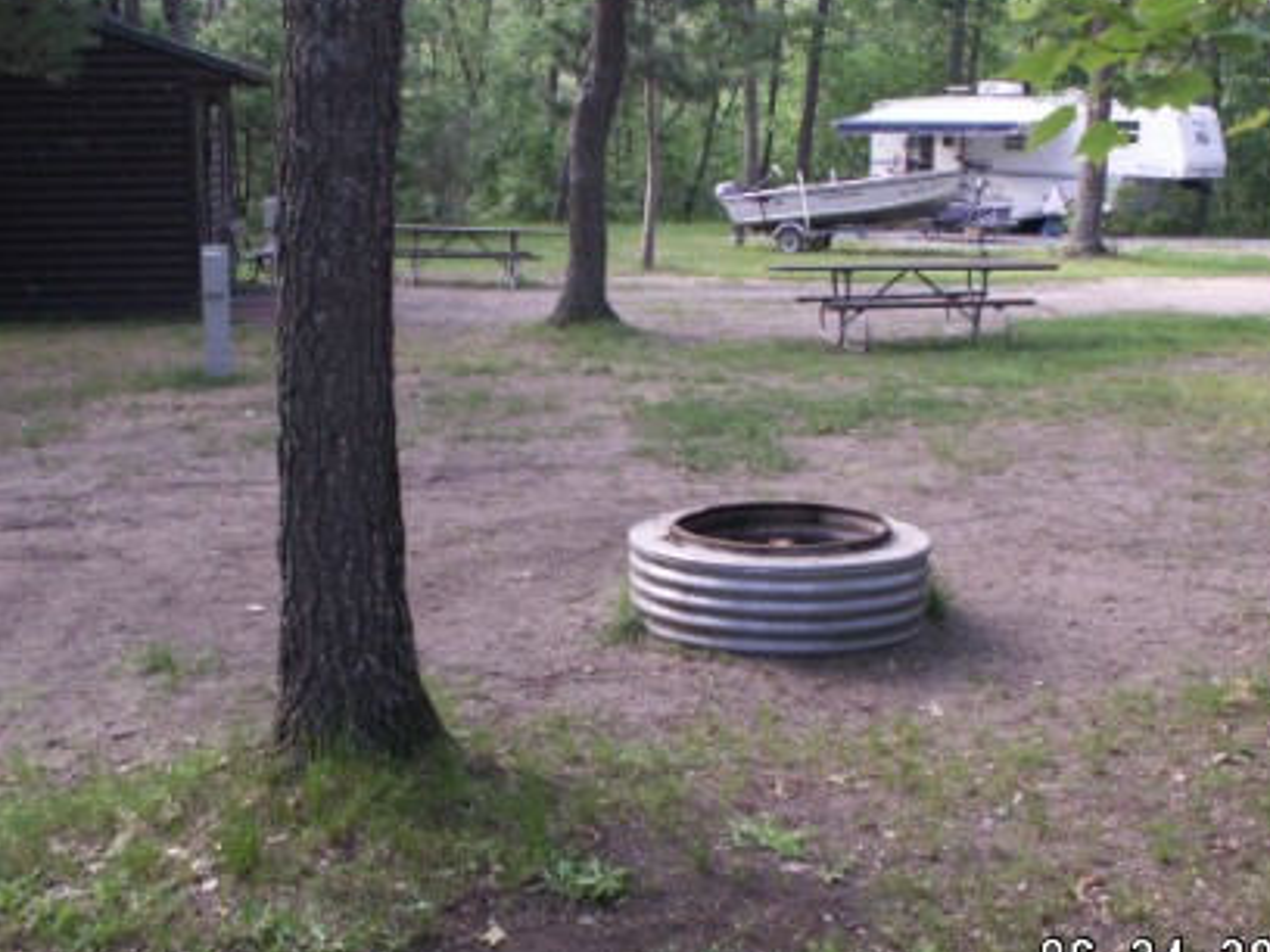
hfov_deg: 42.9
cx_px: 671
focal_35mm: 44
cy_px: 478
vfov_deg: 32.9
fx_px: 1614
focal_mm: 5.86
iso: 50
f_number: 3.2
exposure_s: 1/60
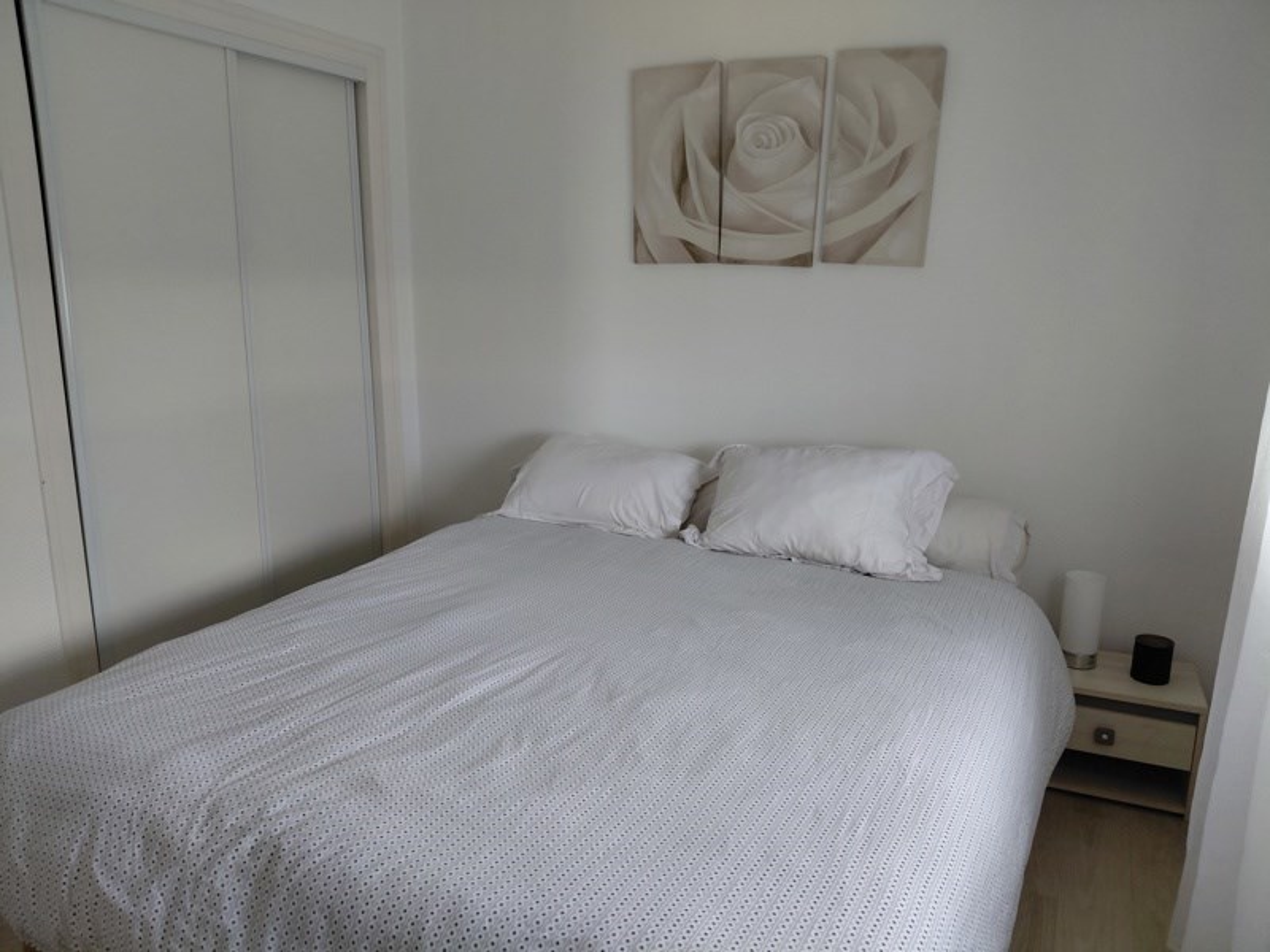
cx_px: 635
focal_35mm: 25
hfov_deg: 69.4
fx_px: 917
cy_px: 476
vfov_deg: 54.9
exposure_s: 1/120
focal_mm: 4.69
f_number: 1.8
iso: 200
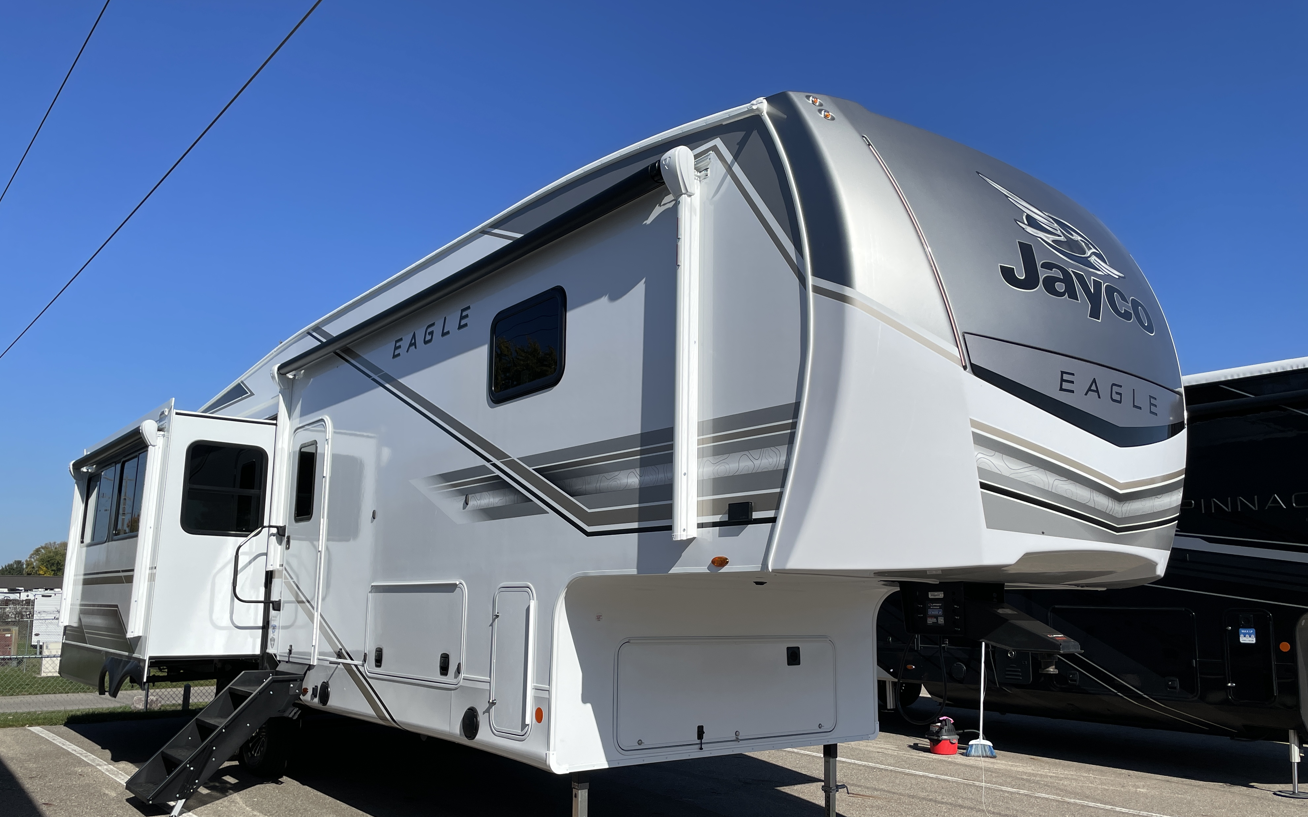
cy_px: 475
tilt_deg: +8.2
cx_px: 649
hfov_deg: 66.5
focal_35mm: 28
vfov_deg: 44.4
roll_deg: -0.3
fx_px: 998
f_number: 1.6
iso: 32
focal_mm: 4.2
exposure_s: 1/5814
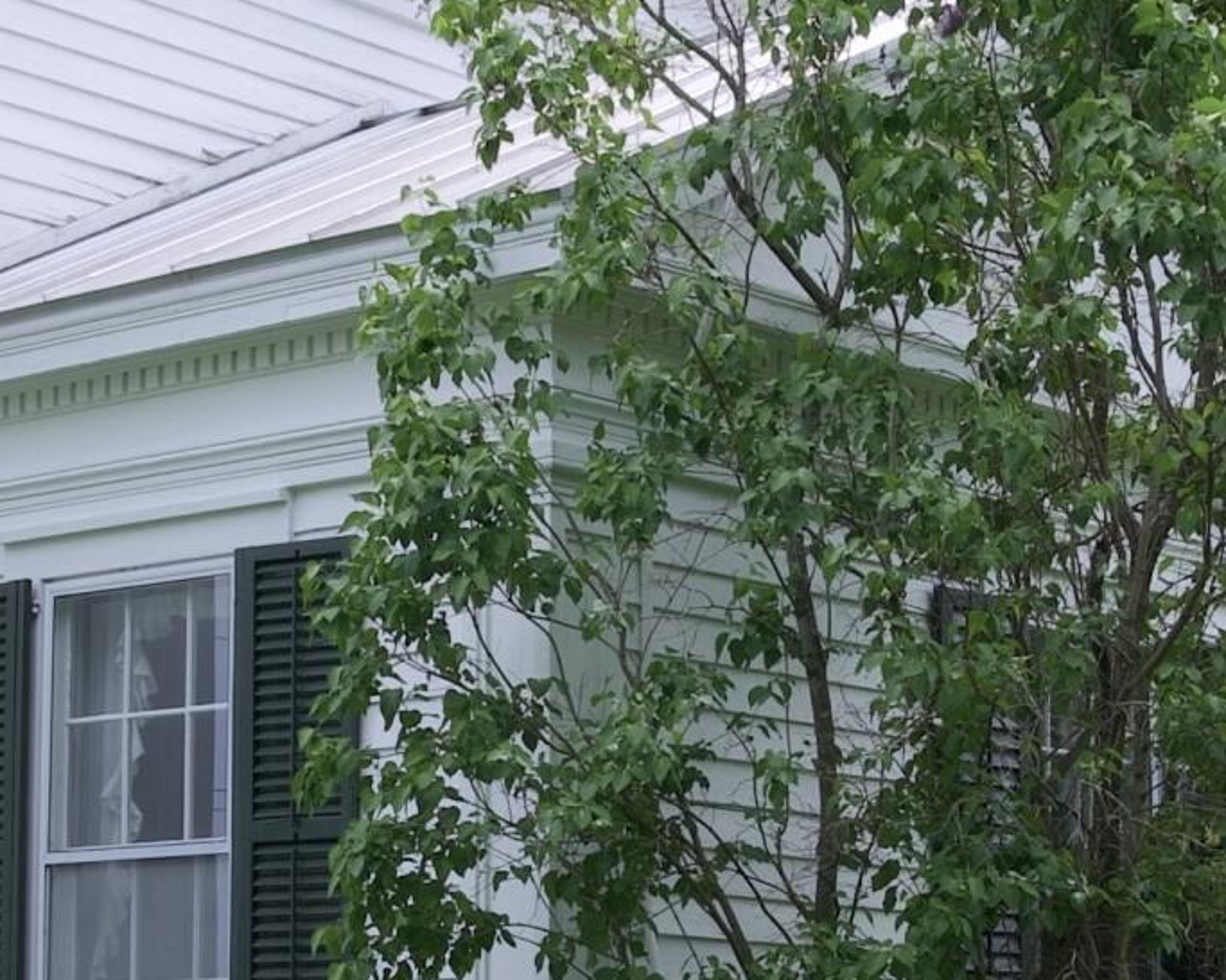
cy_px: 751
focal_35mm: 99
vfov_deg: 15.5
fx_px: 3591
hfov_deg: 19.4
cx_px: 531
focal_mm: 24
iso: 100
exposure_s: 1/30
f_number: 18
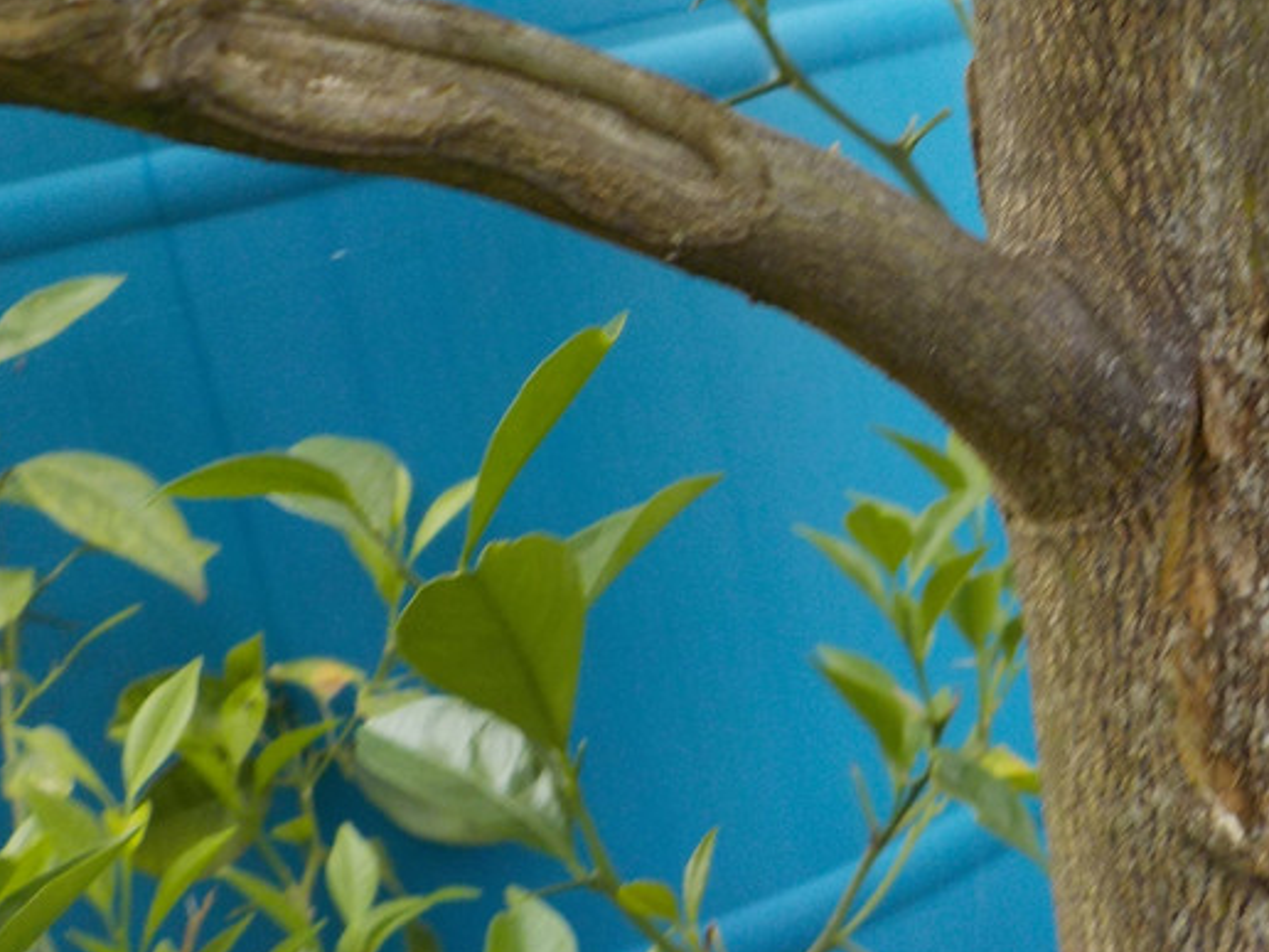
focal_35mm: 62
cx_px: 1145
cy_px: 197
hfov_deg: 29.9
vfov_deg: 23.3
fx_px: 2273
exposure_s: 1/100
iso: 125
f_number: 3.3
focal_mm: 4.1
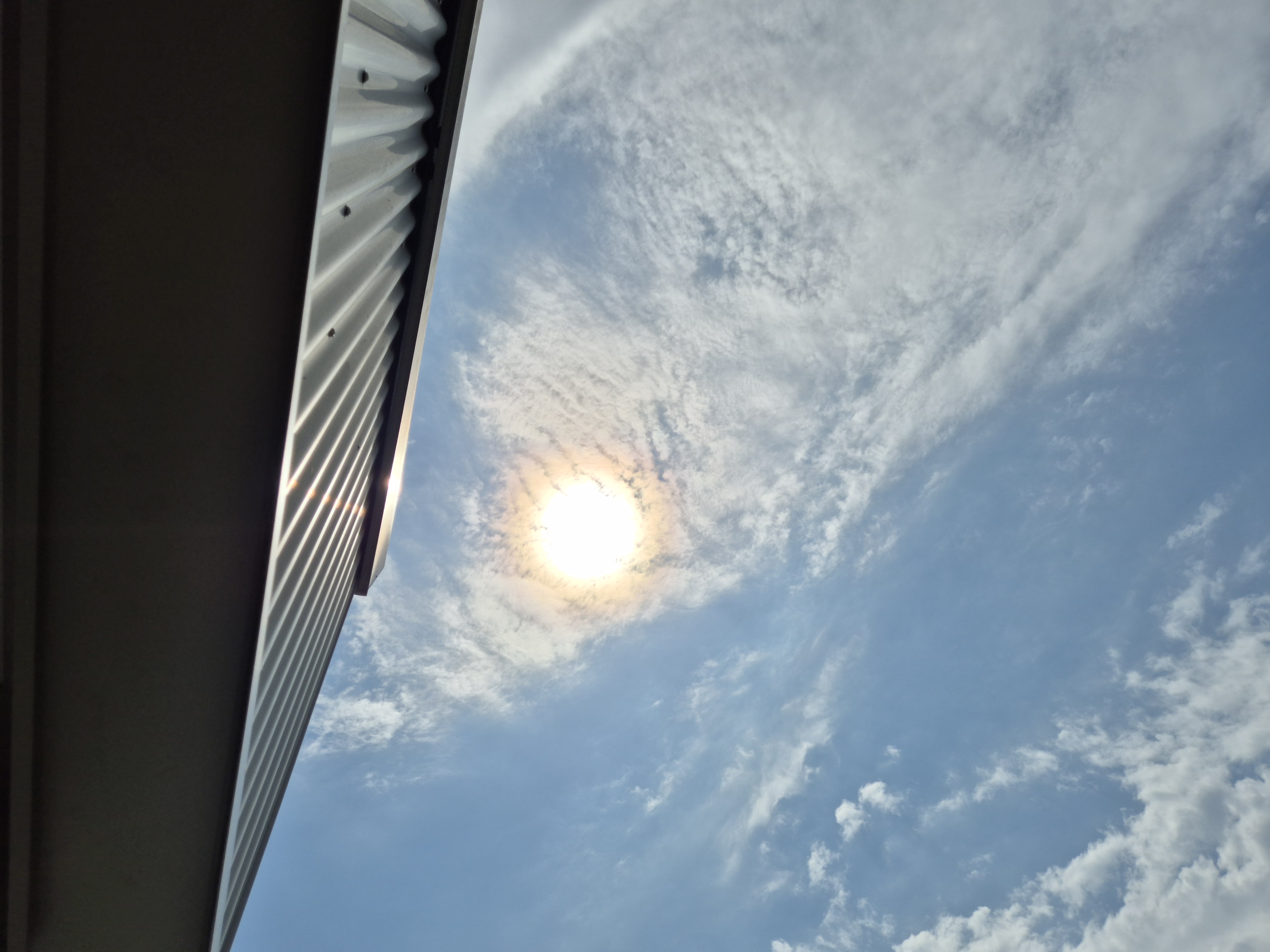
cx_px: 635
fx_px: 844
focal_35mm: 23
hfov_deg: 73.9
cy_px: 476
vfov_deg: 58.9
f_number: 1.8
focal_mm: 5.4
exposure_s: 1/24000
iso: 25
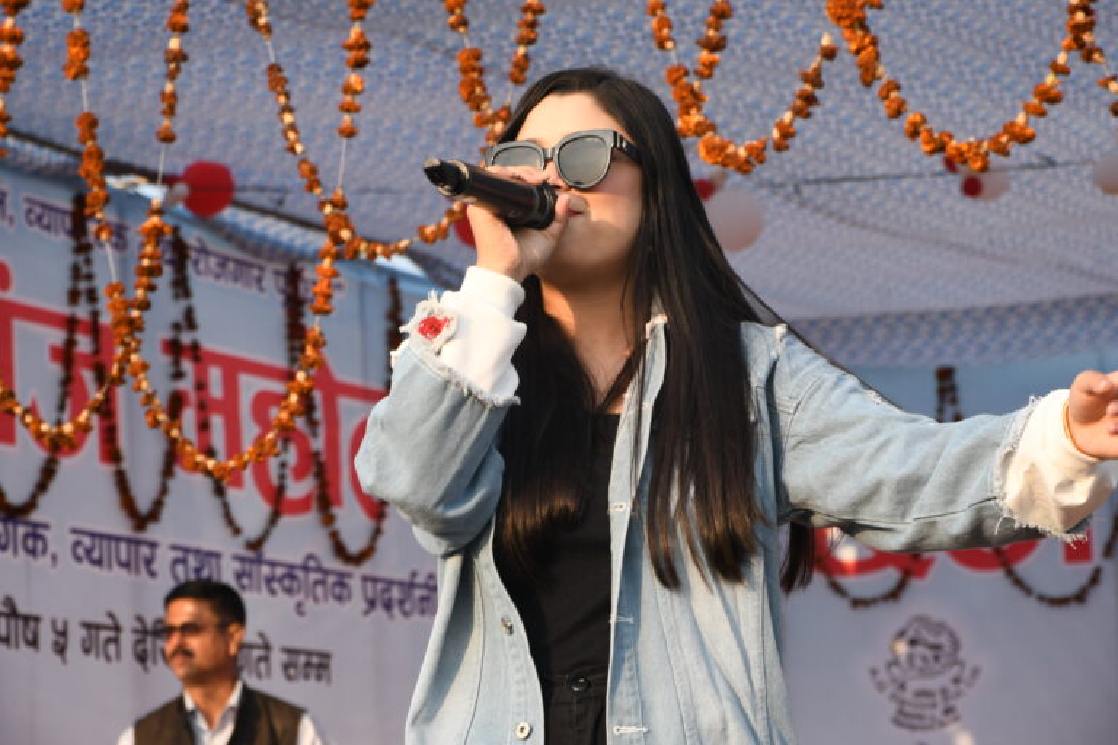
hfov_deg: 15.2
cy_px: 372
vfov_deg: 10.2
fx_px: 4192
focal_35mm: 135
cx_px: 559
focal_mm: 90
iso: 200
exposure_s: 1/160
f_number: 5.3
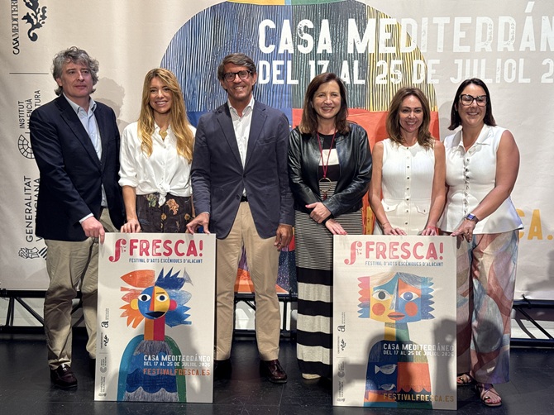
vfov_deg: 30.2
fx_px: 768
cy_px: 208
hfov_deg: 39.7
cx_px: 277
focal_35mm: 48
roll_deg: -0.6
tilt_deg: -5.4
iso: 100
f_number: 1.78
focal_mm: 6.76
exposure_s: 1/60
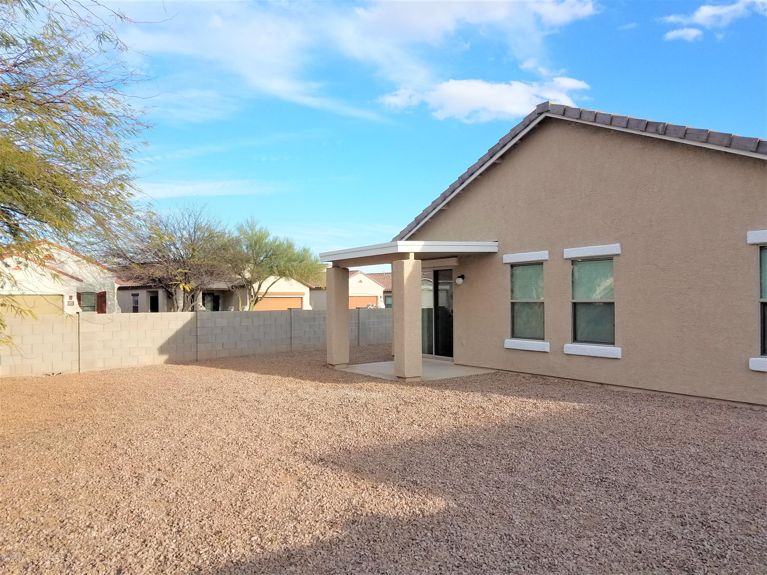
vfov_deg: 53.1
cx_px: 384
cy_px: 288
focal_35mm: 26
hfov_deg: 67.3
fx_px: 576
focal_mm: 4.2
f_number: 1.7
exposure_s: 1/1500
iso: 40
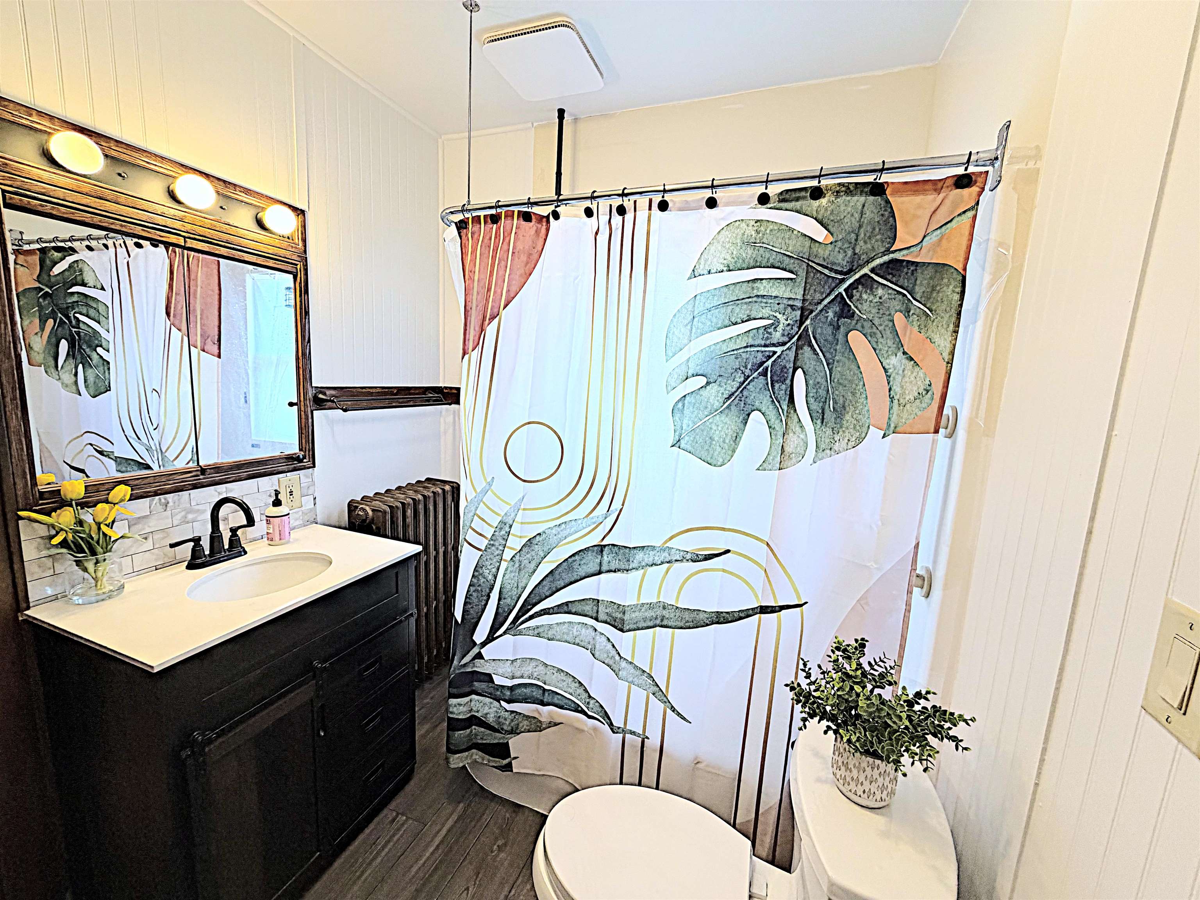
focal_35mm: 14
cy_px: 450
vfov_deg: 85.7
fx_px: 485
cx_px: 600
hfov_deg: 102.1
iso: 200
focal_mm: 2.22
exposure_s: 1/120
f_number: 2.2
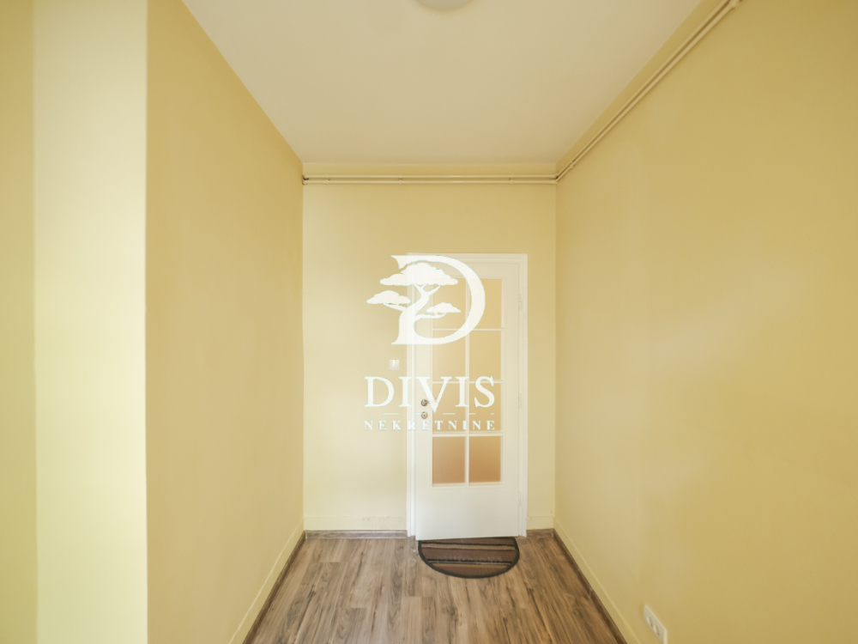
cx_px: 429
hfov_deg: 102.1
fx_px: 347
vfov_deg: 85.7
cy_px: 322
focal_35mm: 14
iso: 400
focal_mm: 7
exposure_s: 1/2.5
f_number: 4
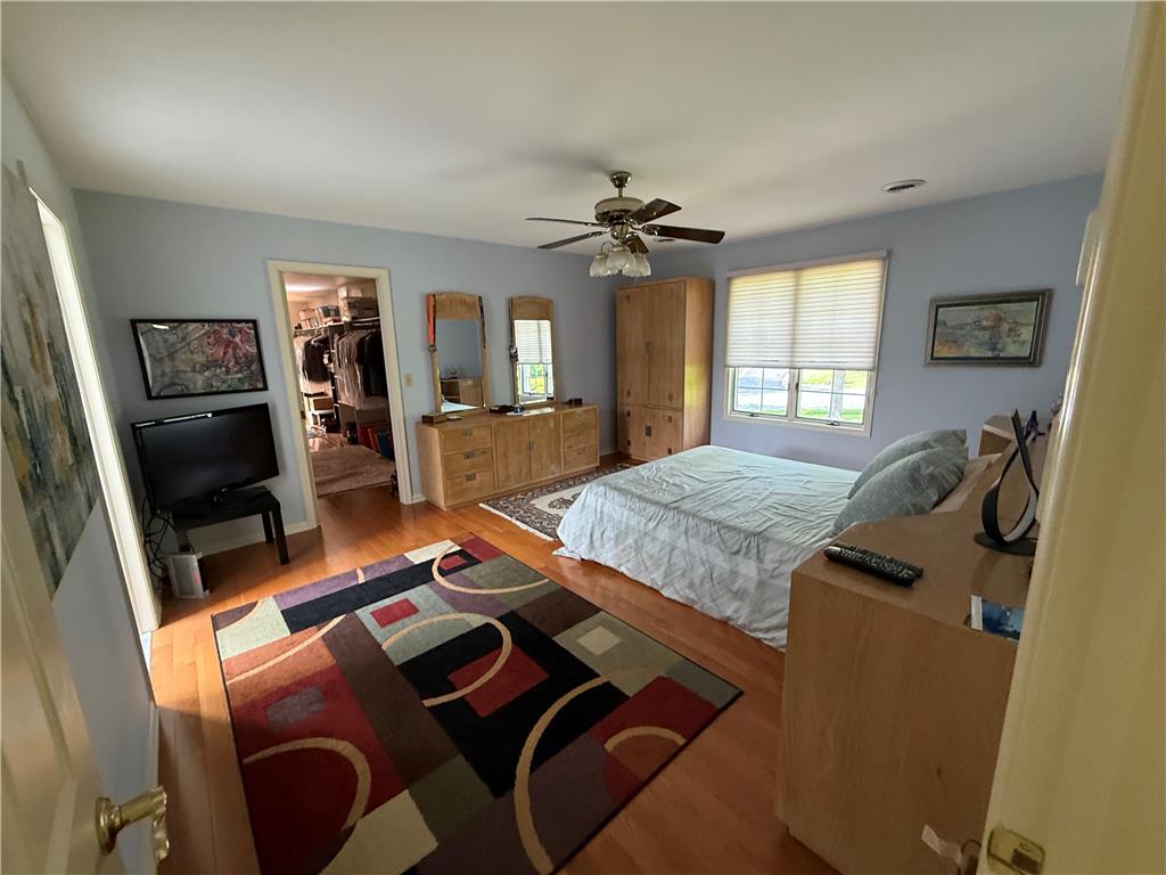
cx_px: 583
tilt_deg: -12.0
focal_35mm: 14
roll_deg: +0.6
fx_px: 472
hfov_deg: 102.1
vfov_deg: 85.7
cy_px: 438
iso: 400
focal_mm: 2.22
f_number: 2.2
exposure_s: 1/60
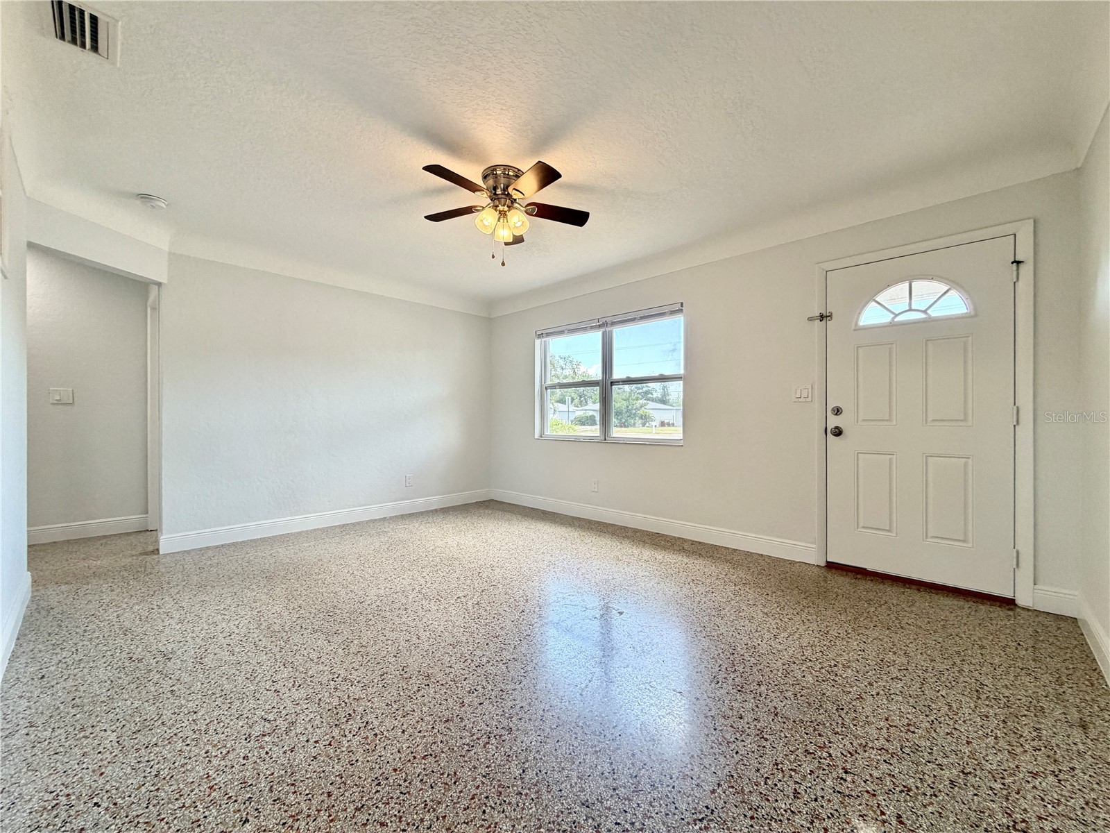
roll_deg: -0.4
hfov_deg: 102.1
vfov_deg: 85.7
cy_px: 416
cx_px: 555
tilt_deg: -1.0
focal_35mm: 14
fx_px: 449
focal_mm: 2.22
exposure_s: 1/120
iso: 160
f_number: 2.2
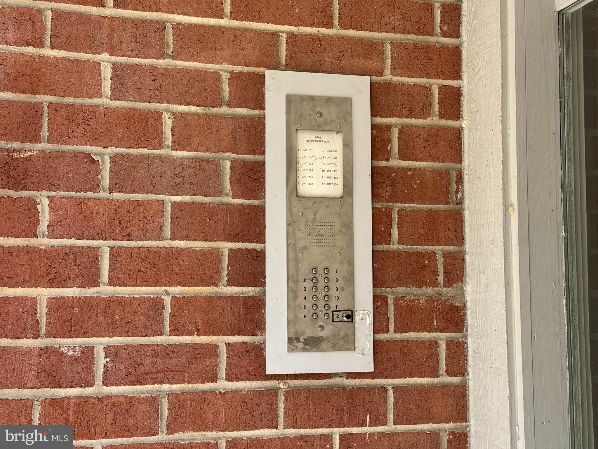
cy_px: 224
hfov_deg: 39.7
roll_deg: +0.2
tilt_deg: +5.6
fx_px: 829
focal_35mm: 48
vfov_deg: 30.3
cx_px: 299
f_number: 1.78
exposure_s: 1/664
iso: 64
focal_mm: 6.76
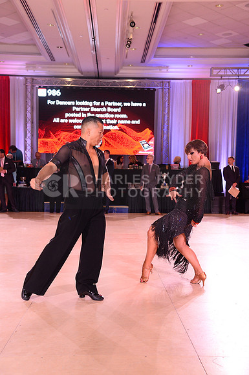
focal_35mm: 46
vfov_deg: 42.8
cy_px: 188
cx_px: 124
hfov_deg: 29.2
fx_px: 479
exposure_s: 1/250
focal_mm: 46
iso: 2500
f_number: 5
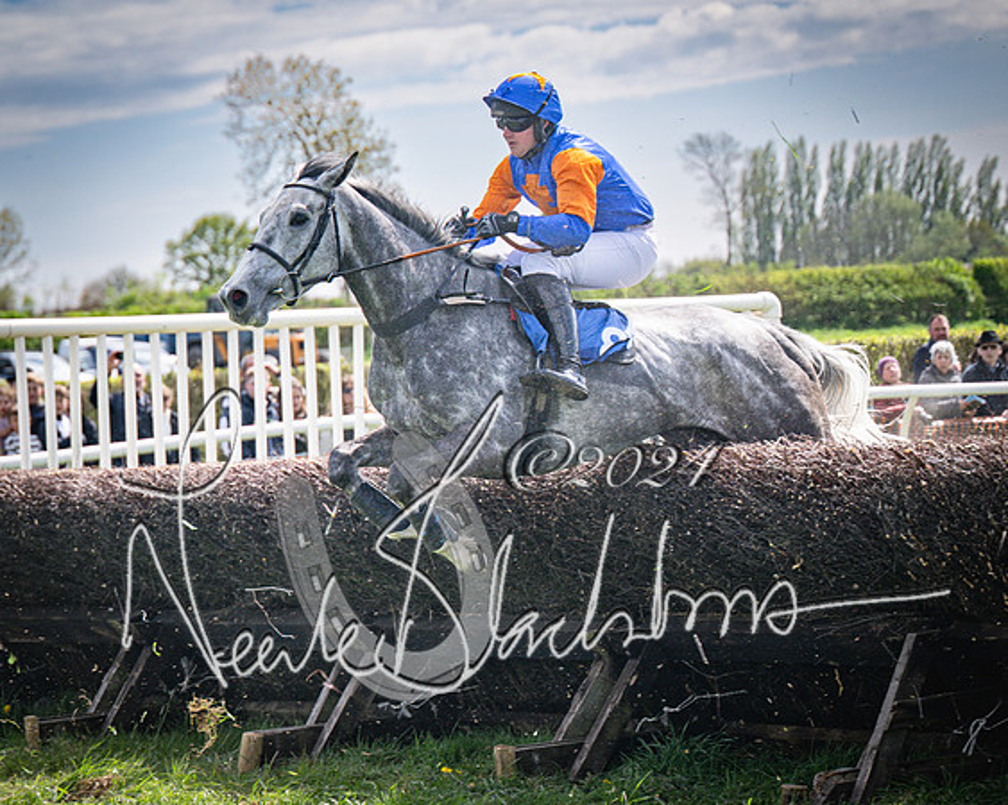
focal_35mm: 158
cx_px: 457
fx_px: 4706
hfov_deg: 12.2
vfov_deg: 9.8
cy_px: 437
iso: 200
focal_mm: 98
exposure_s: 1/2000
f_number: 4
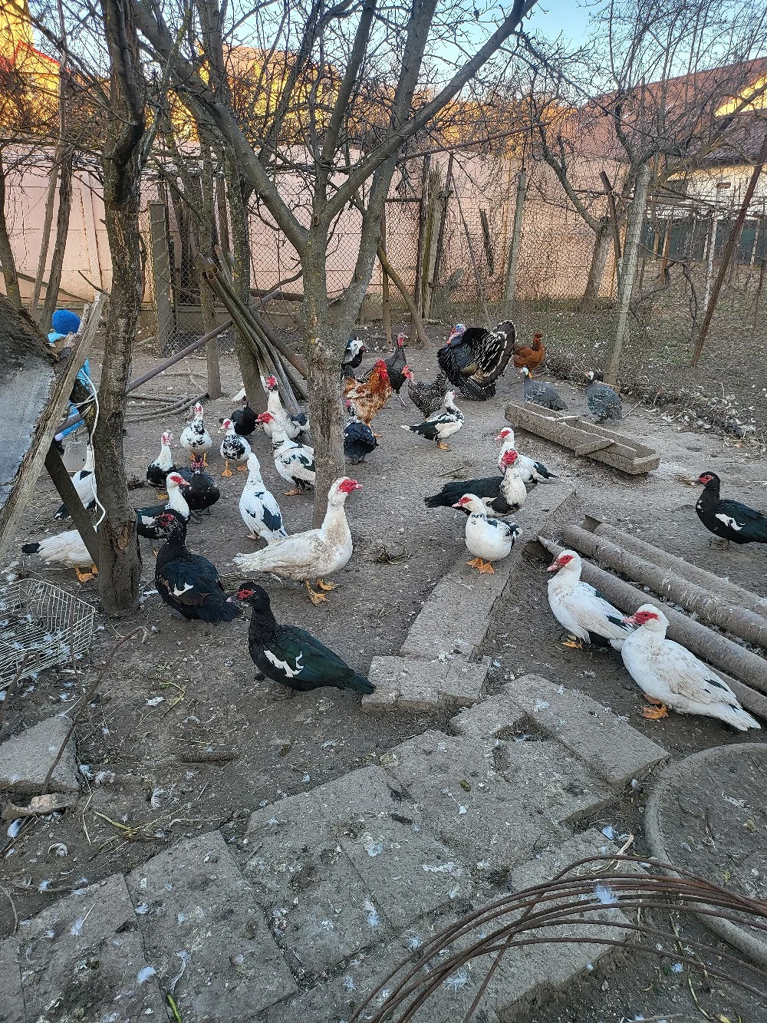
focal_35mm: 24
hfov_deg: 56.8
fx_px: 709
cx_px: 384
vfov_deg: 71.6
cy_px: 512
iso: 40
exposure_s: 1/101
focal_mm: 5
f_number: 1.8
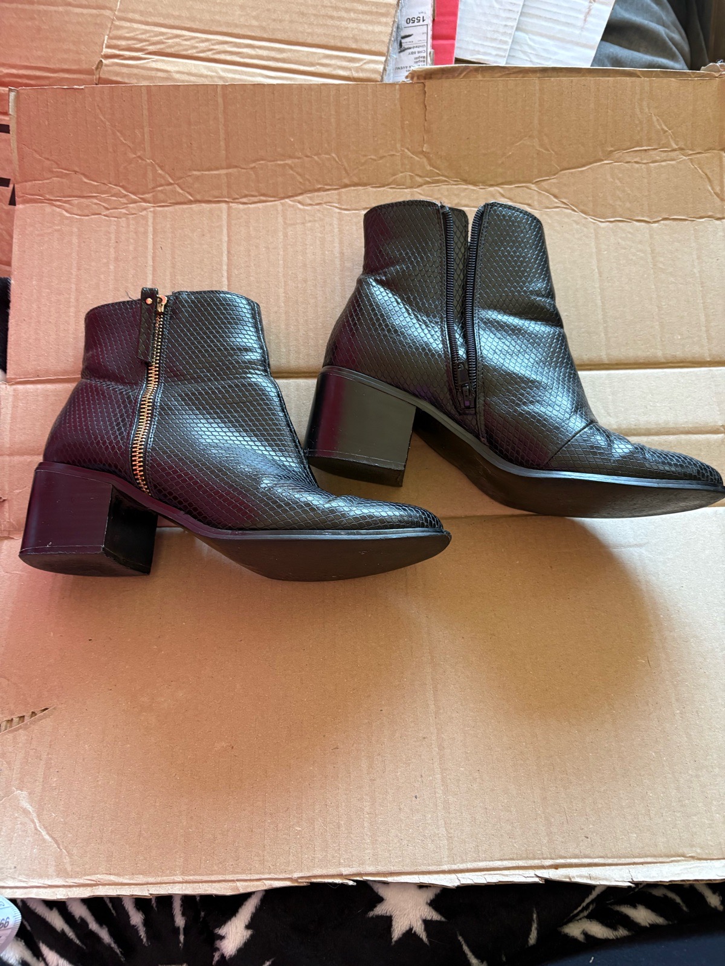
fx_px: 726
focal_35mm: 26
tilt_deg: -58.2
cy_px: 483
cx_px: 362
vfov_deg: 67.3
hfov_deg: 53.1
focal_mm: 5.96
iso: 250
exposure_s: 1/60
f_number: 1.6
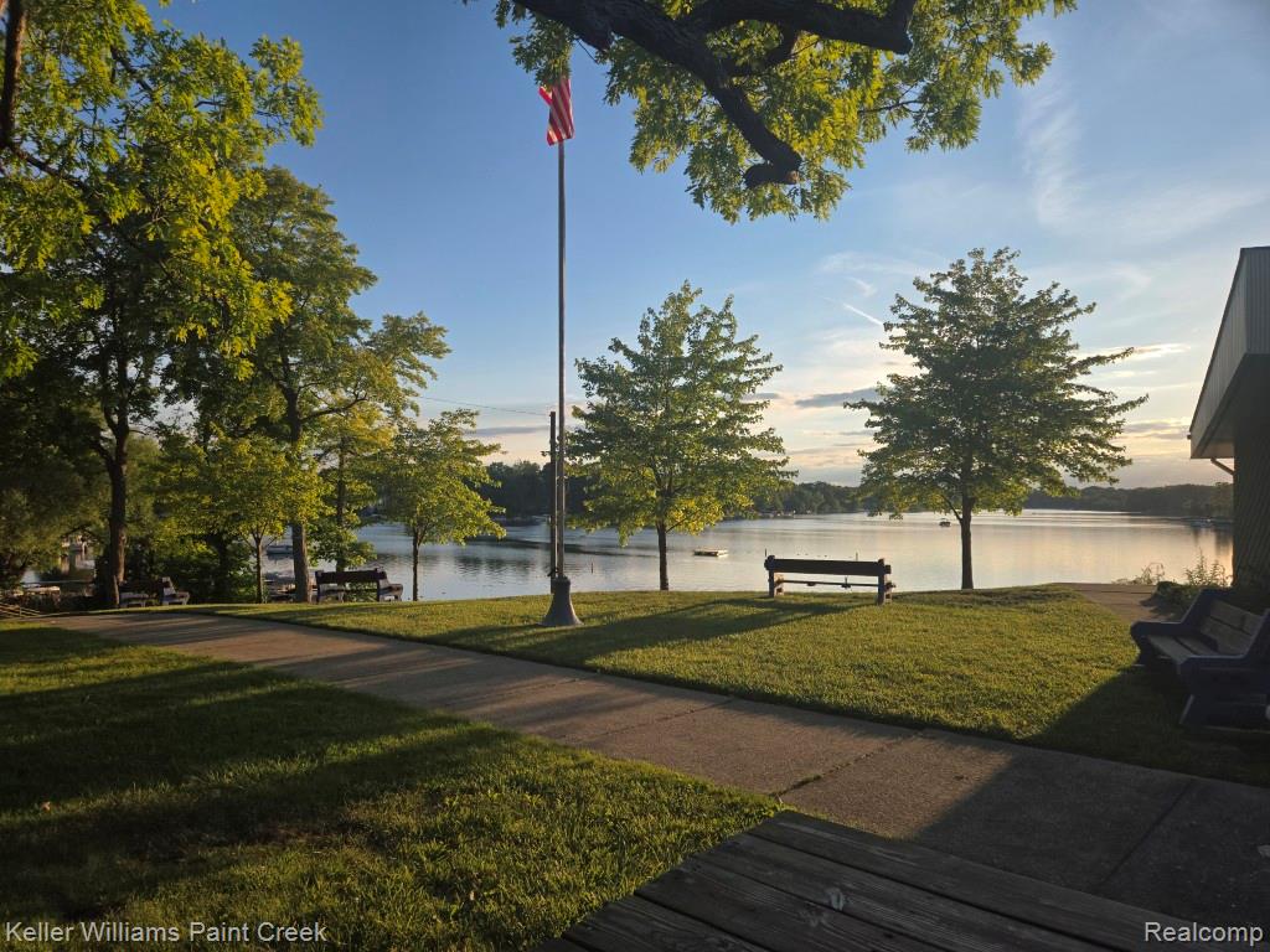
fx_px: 844
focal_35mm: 23
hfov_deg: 73.9
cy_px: 476
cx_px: 635
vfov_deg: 58.9
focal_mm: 5.4
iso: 25
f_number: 1.8
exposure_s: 1/1290
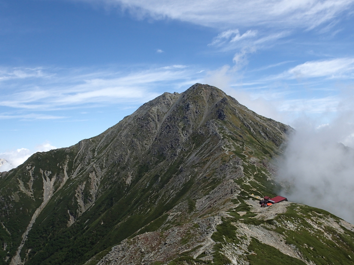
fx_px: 399
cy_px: 158
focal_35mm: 39
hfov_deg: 47.8
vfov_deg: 36.7
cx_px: 194
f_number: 9
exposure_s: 1/200
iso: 100
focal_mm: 5.87
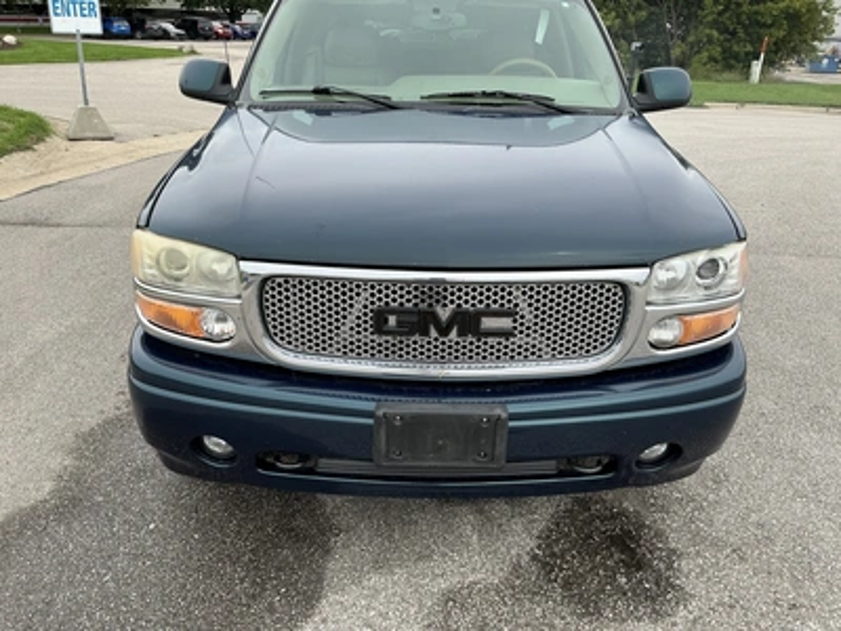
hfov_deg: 63.4
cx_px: 420
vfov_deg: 49.7
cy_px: 316
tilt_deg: -20.9
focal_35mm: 28
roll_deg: -2.4
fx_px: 680
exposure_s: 1/482
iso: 25
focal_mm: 3
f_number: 1.8
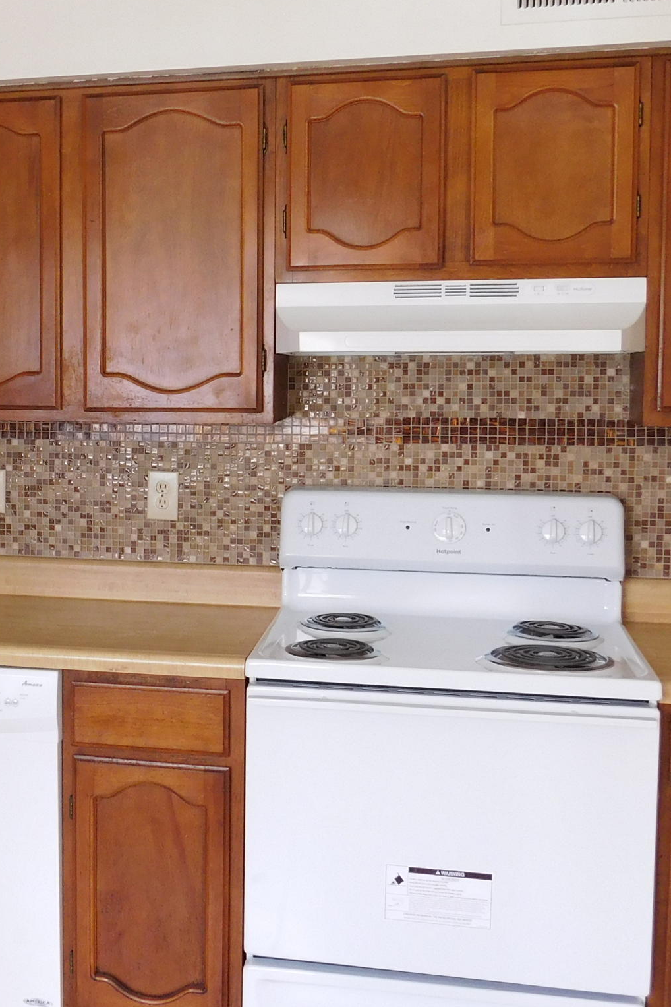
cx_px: 73
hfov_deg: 27.6
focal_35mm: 47
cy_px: 458
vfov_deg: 41.9
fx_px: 1314
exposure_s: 1/30
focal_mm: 4
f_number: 3
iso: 160
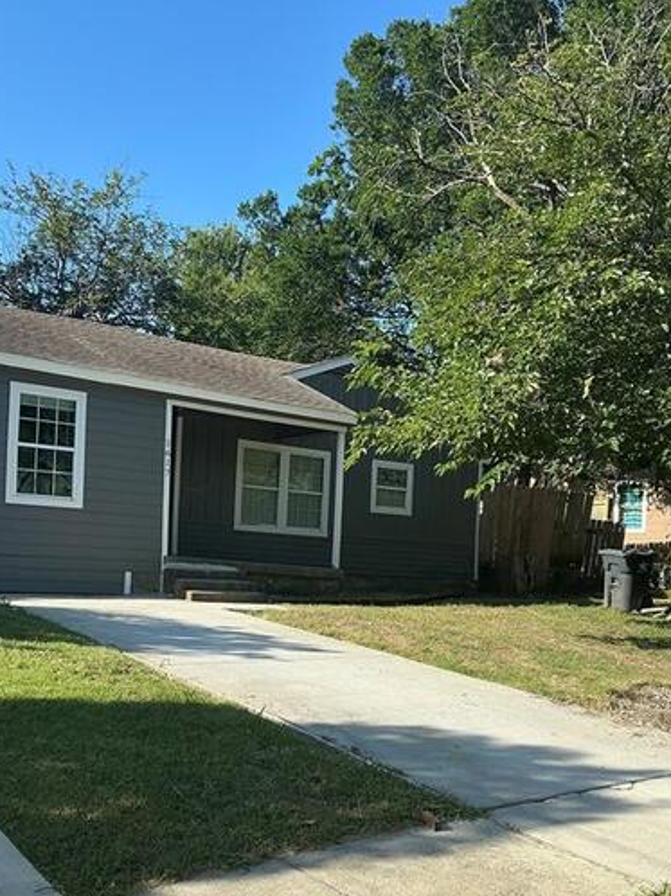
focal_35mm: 36
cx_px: 308
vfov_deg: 51.0
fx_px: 931
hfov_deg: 39.6
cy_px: 549
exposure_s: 1/1168
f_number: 1.8
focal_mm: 3
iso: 25
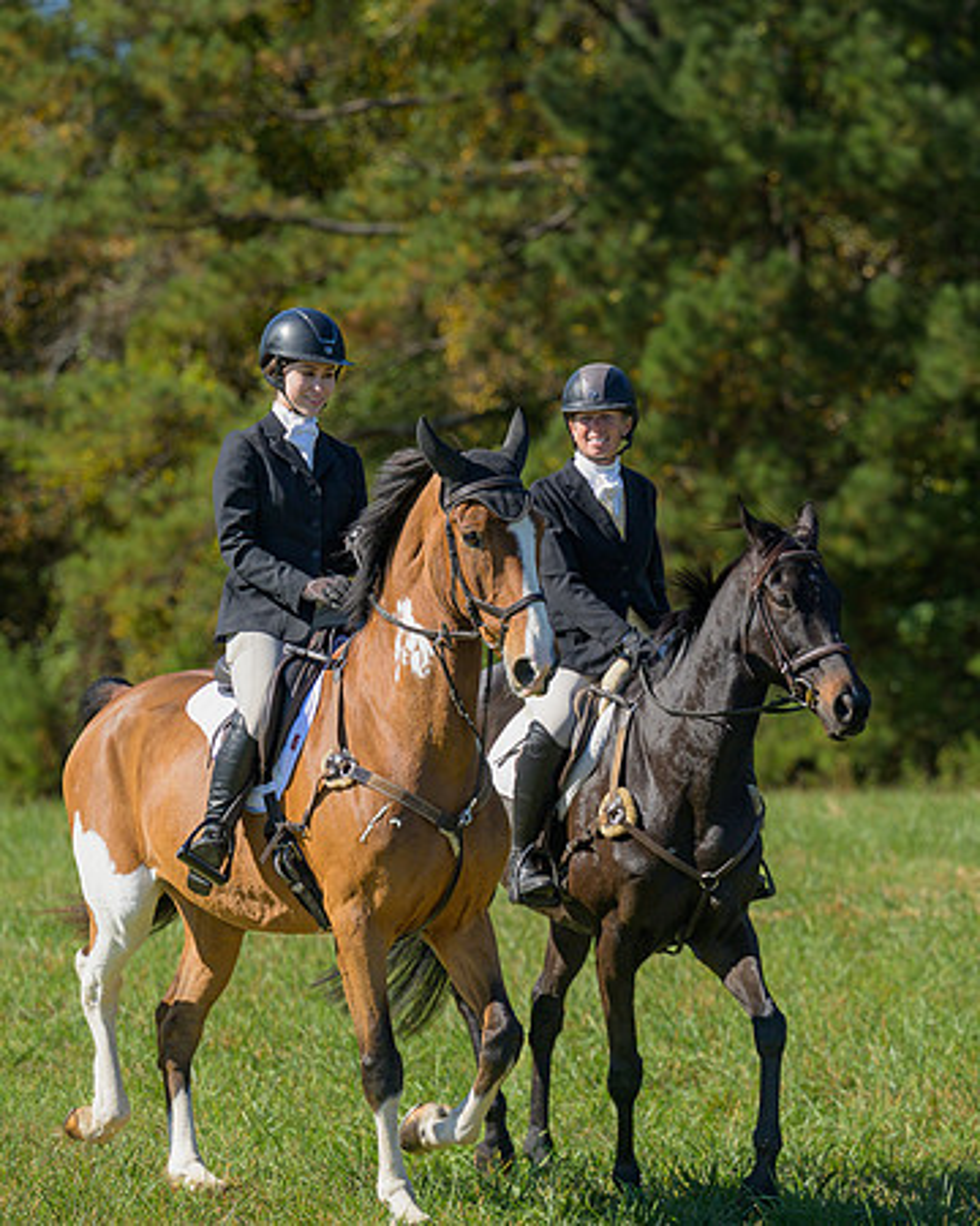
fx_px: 7442
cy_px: 564
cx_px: 605
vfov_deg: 9.4
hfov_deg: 7.5
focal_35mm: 205
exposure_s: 1/800
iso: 200
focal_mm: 135
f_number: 4
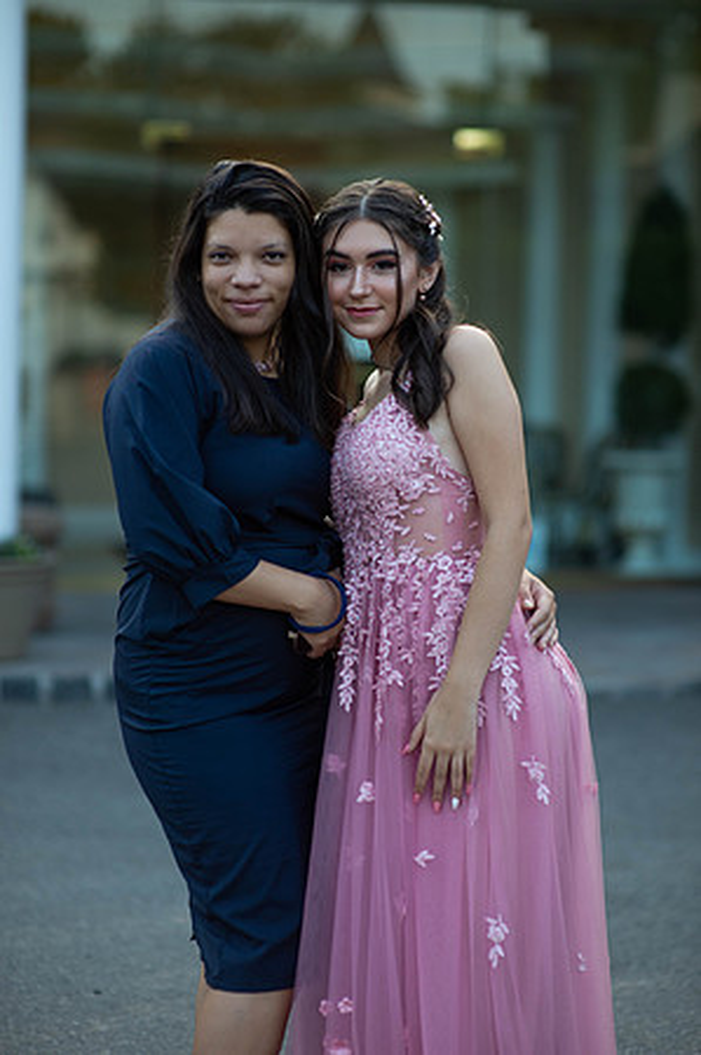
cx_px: 350
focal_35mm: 85
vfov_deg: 23.9
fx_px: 2488
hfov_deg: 16.0
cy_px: 528
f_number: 2
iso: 250
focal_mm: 85
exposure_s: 1/1000
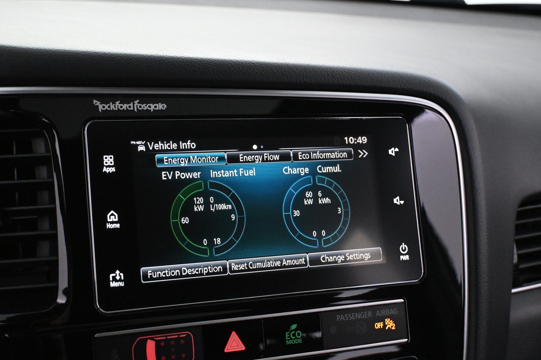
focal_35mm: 54
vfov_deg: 25.1
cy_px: 180
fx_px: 811
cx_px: 270
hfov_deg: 36.9
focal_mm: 36
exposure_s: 1/60
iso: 5600
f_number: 5.3
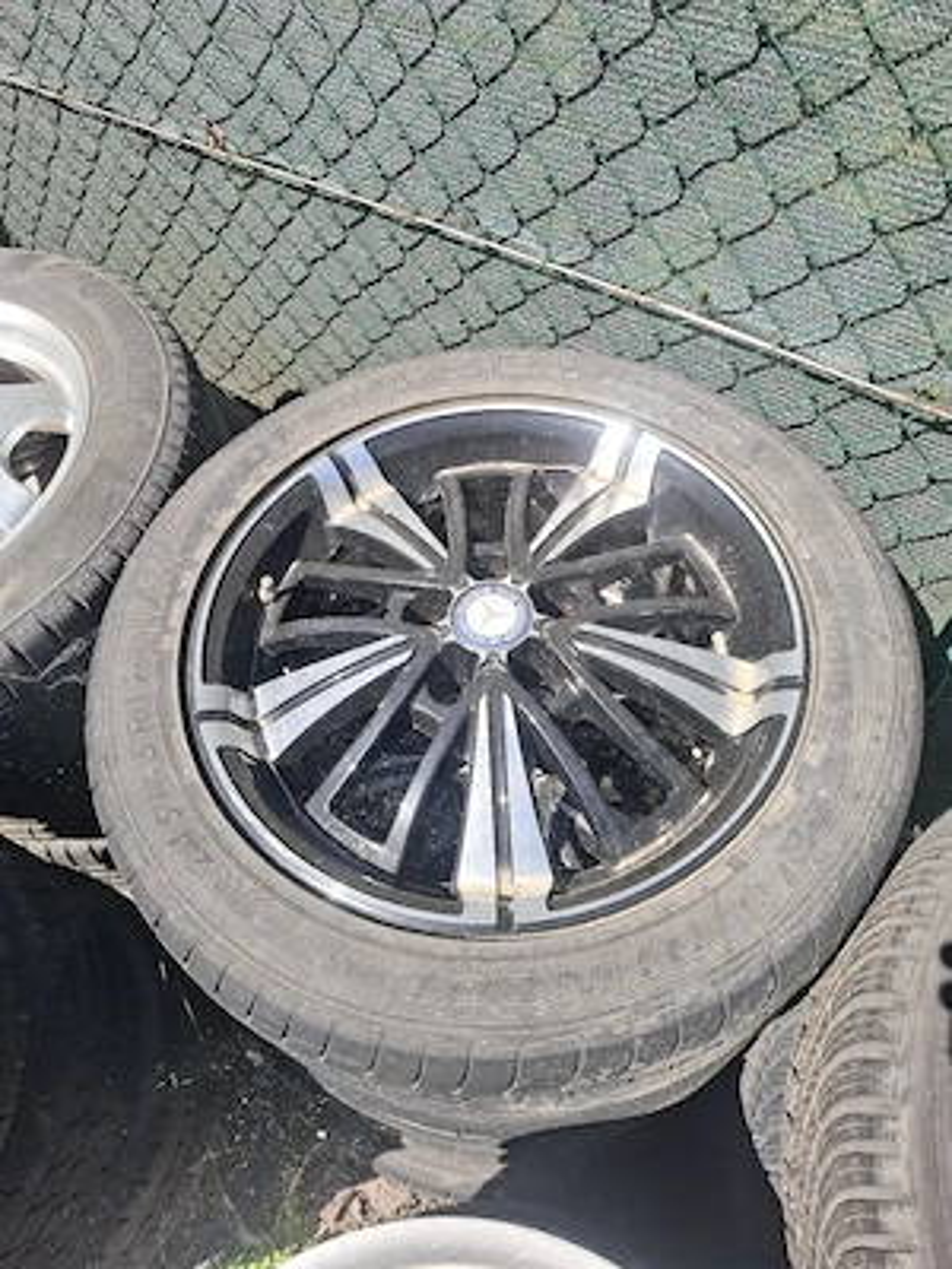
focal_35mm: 23
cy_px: 634
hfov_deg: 58.9
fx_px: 843
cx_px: 476
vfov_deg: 73.9
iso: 50
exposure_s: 1/1111
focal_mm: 5.54
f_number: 1.8
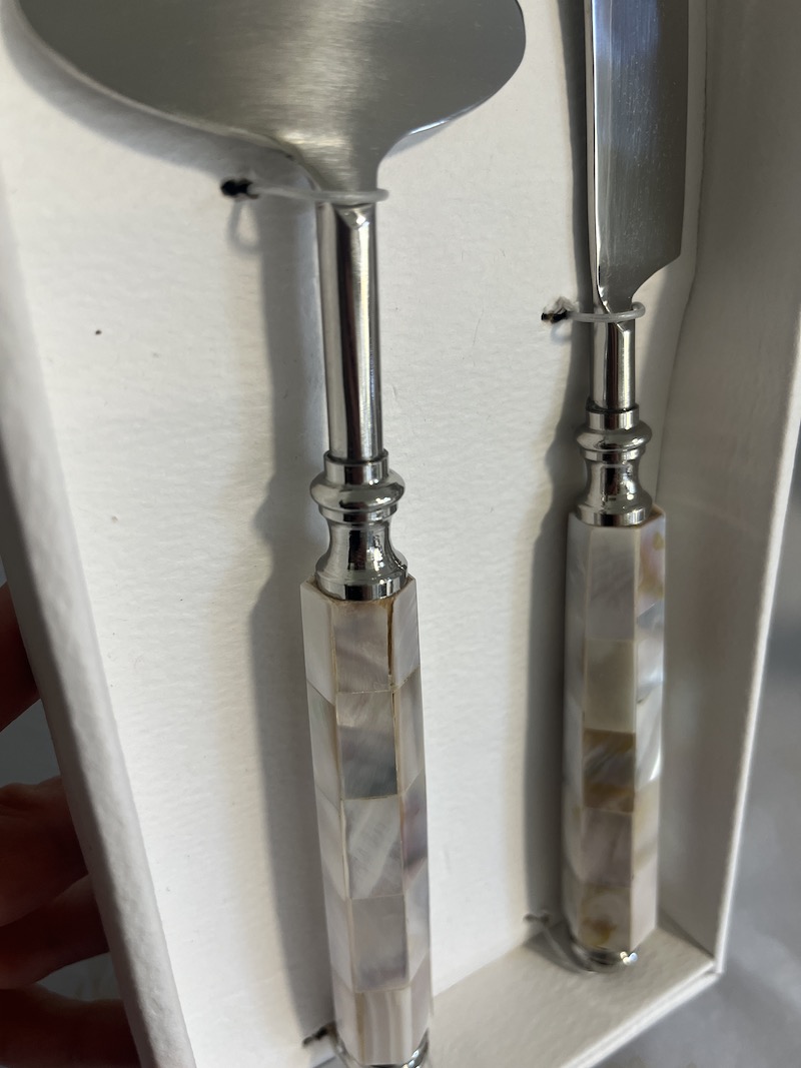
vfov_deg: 67.3
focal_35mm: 26
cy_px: 534
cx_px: 400
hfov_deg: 53.1
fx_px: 802
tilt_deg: -58.1
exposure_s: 1/100
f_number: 1.6
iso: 125
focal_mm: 5.1
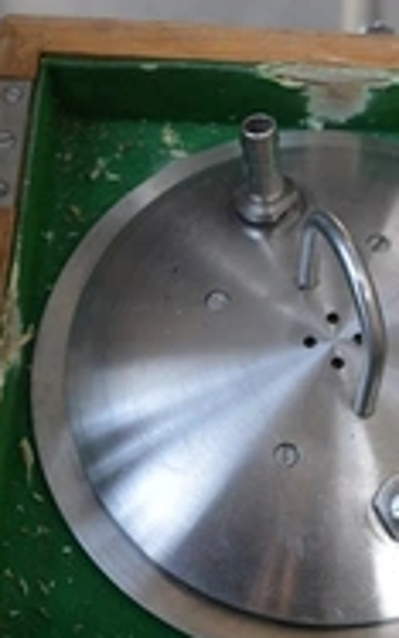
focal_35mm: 62
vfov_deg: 32.5
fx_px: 1079
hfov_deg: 20.7
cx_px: 327
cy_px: 450
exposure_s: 1/100
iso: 400
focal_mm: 19
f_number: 5
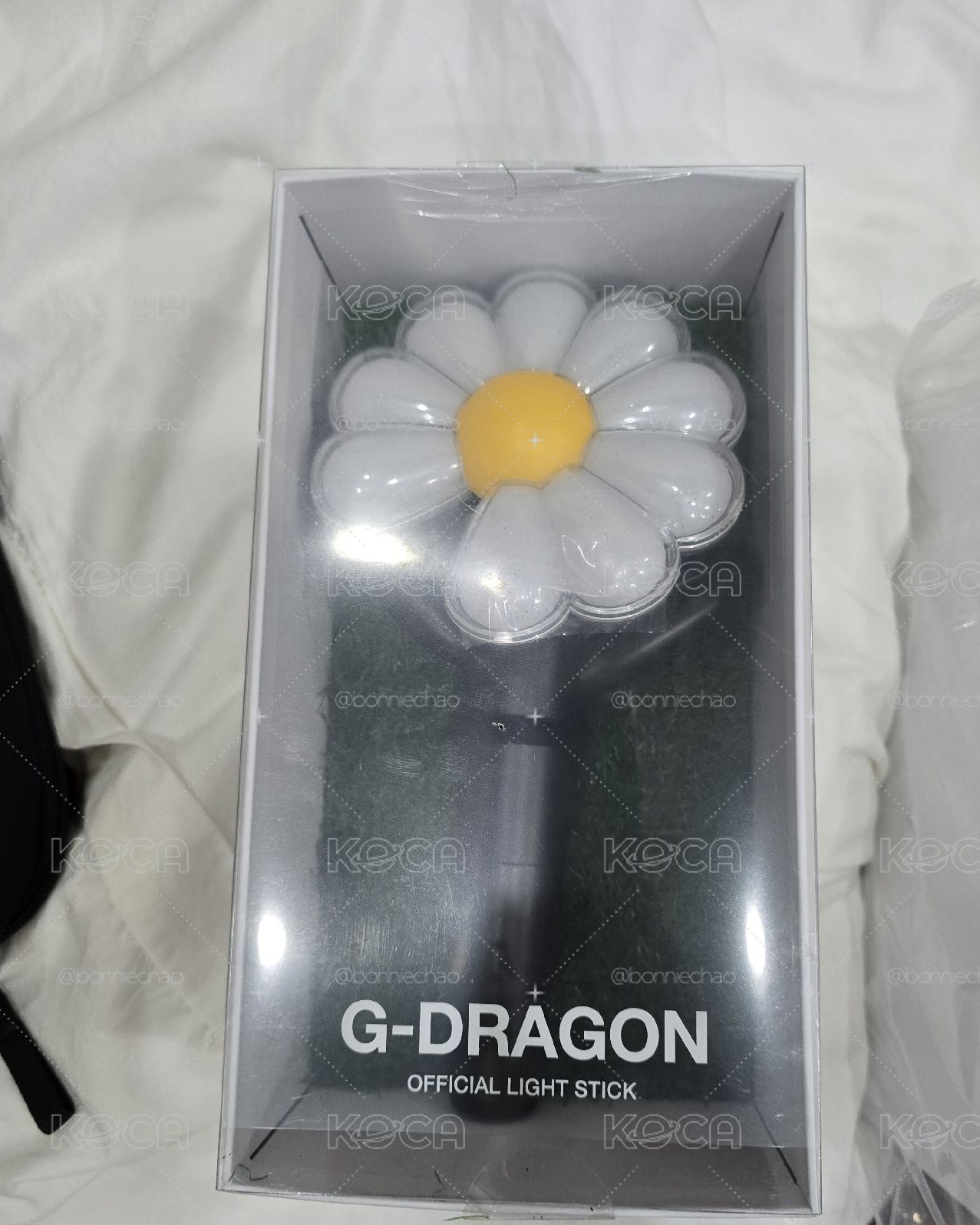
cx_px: 535
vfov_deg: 64.1
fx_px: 979
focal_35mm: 27
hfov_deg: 53.1
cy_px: 624
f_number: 1.7
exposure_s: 1/120
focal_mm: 6.3
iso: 160
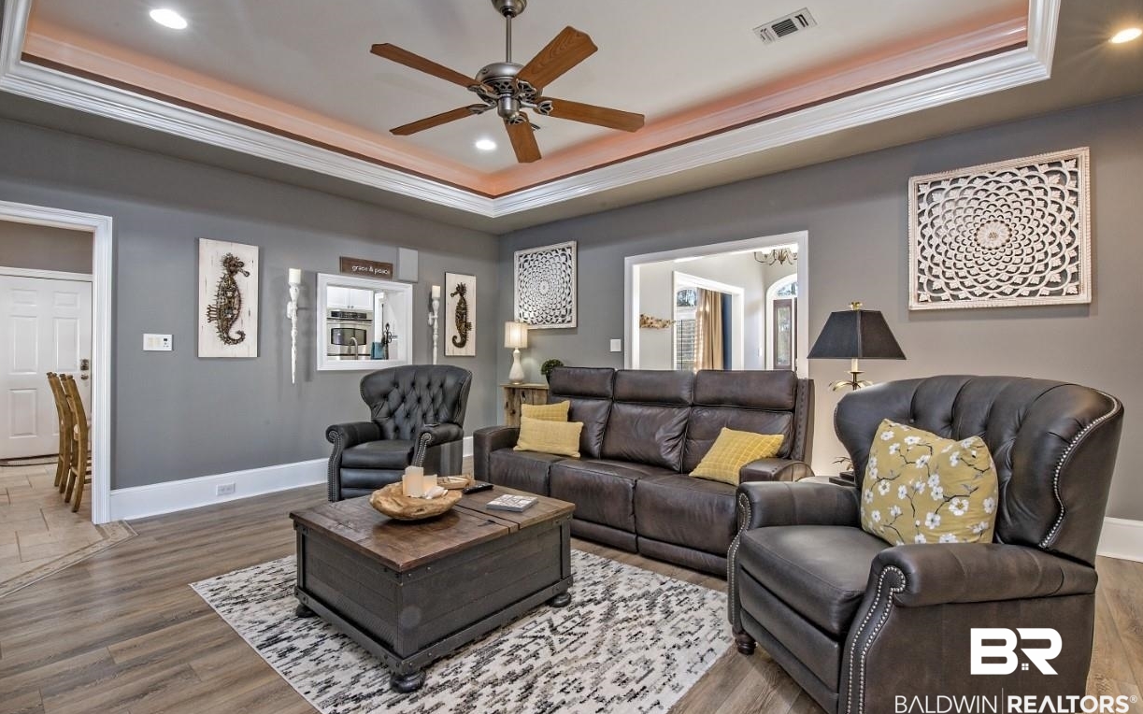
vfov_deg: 71.2
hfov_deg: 97.8
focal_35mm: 16
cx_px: 567
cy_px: 359
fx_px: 498
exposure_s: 1/4
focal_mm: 15
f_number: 16
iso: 640
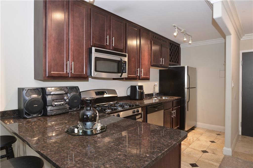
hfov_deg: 81.3
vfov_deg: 59.4
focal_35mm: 21
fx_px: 147
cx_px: 126
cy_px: 84
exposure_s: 1/60
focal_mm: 14
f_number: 2.8
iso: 640
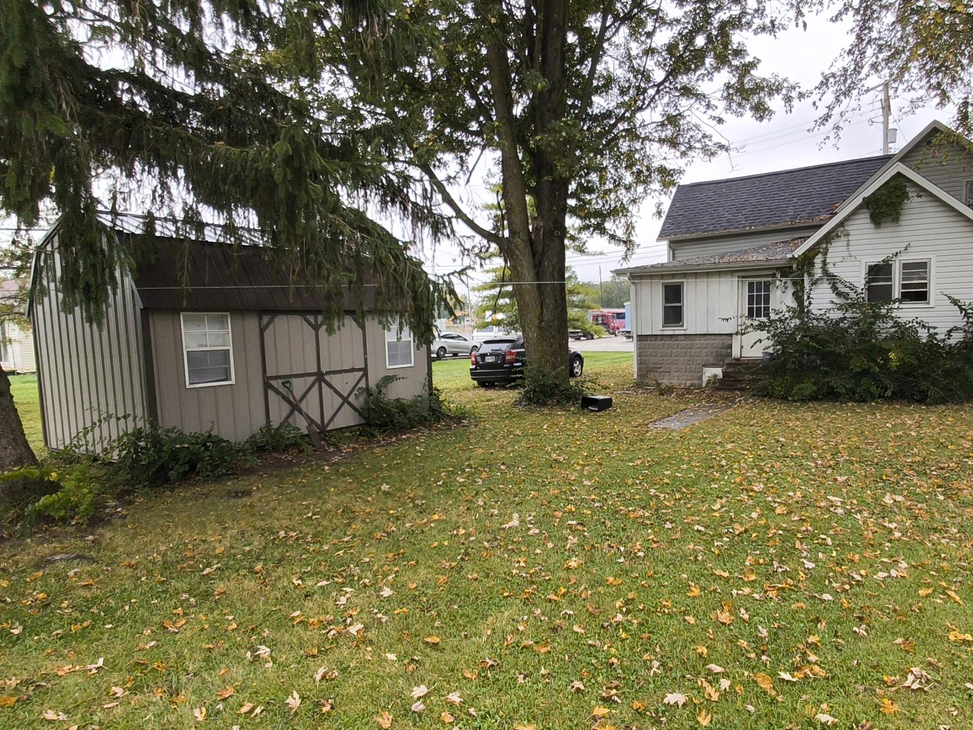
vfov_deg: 58.8
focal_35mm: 23
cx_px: 563
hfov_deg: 73.4
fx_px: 646
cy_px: 389
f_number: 2.2
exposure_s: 1/100
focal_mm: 1.46
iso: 50
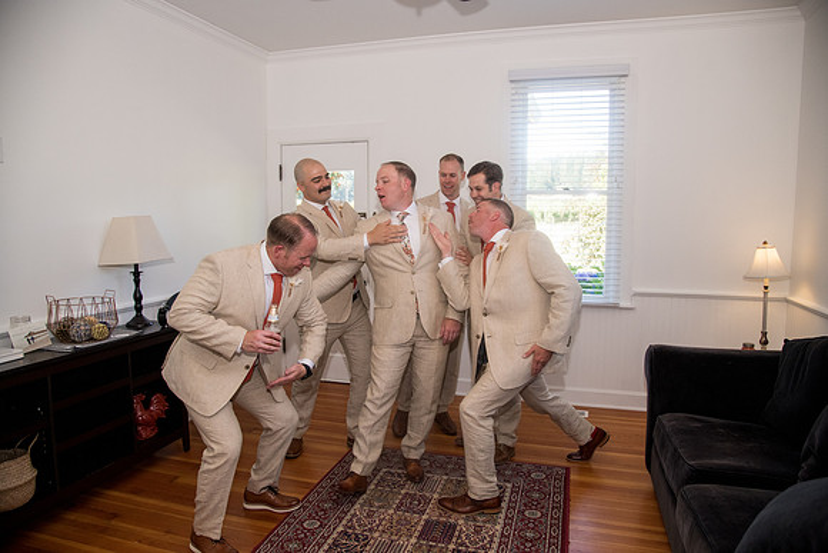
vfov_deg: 53.2
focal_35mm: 24
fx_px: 552
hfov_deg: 73.7
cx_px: 414
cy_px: 276
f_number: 4.5
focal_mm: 24
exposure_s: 1/500
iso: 1000
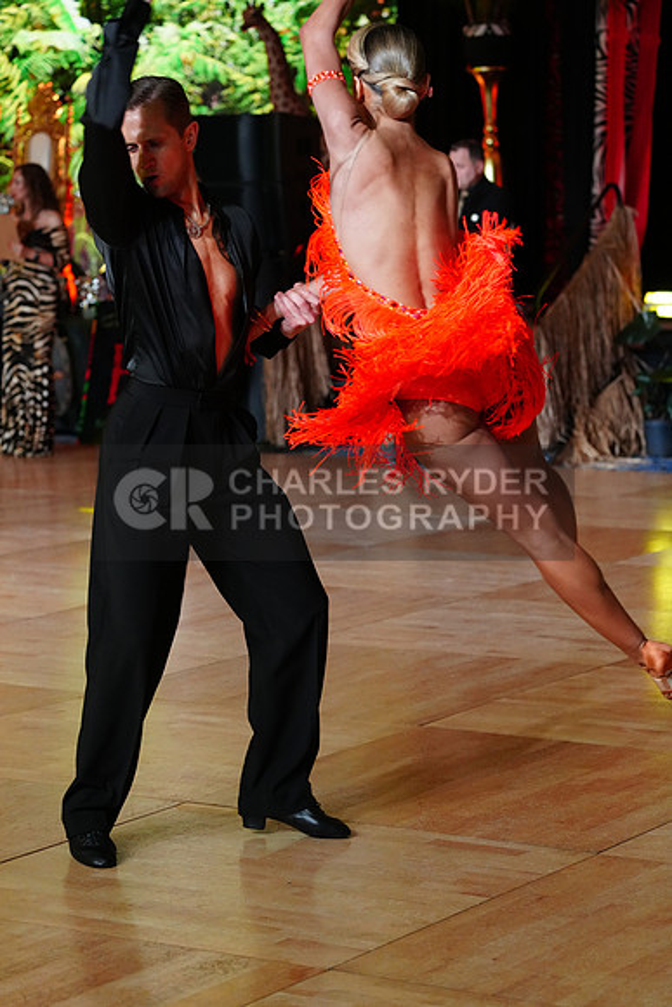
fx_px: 2658
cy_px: 504
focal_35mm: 95
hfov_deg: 14.4
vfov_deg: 21.5
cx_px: 336
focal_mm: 95
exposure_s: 1/320
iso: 3200
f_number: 4
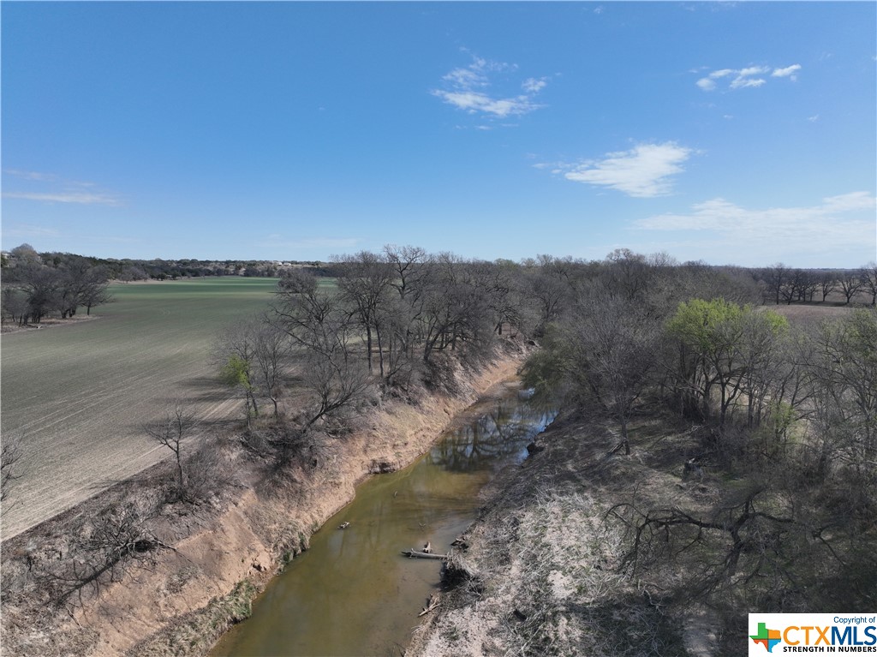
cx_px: 438
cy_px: 328
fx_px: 608
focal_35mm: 24
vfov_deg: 56.8
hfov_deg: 71.6
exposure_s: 1/2000
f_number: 2.8
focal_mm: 12.29
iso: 100
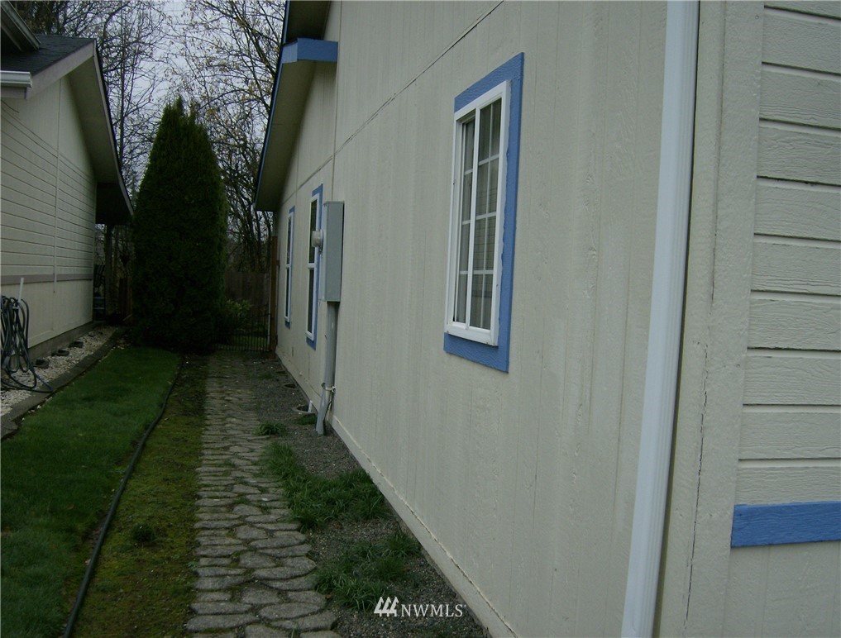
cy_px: 319
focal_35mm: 36
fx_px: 878
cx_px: 420
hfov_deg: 51.2
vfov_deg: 39.9
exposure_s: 1/228
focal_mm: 6
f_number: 4.7
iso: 100
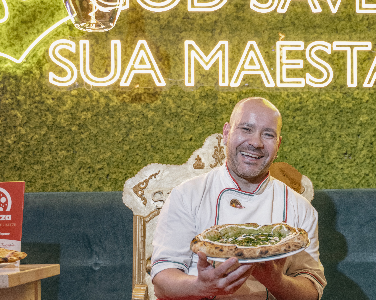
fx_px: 746
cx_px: 229
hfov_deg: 28.2
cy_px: 244
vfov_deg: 22.5
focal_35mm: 67
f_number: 2.8
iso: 2000
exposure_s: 1/200
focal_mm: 37
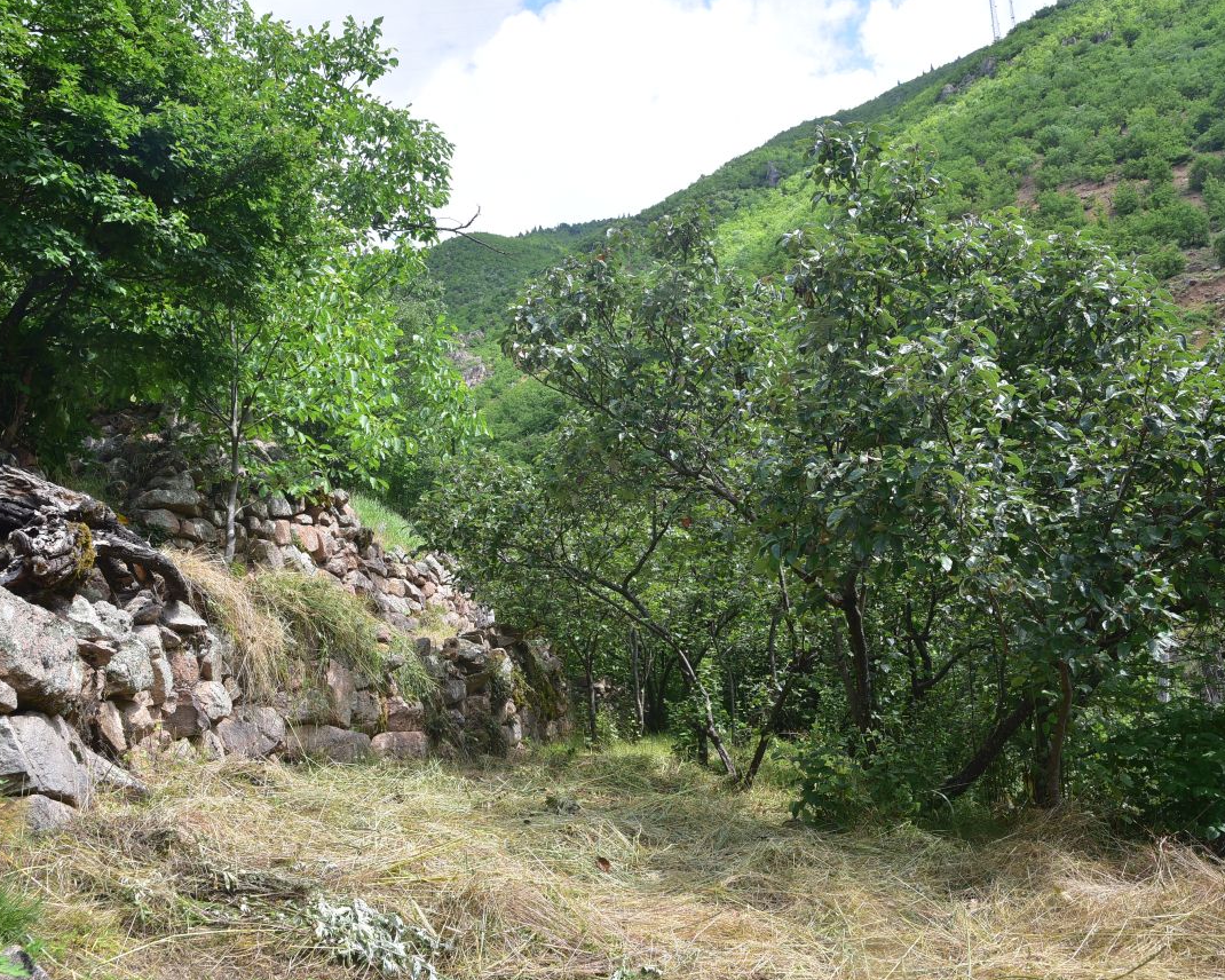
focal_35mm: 57
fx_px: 2067
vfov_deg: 26.7
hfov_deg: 33.0
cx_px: 616
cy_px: 492
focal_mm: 50
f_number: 11
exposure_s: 1/125
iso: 320
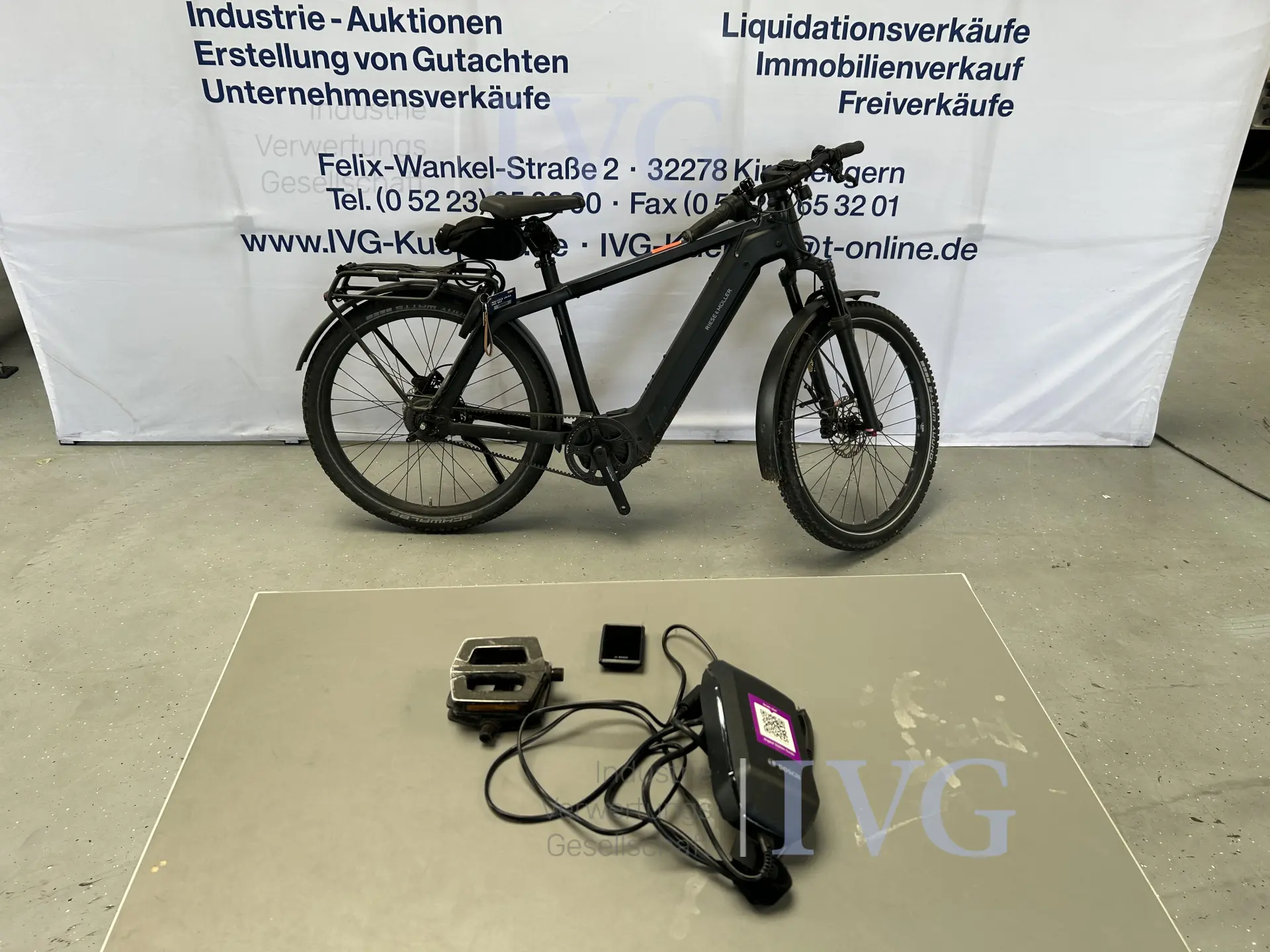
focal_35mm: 26
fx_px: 954
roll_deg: -1.1
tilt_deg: -31.6
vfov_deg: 53.1
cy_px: 476
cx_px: 635
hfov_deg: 67.3
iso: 40
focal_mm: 5.7
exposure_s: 1/121
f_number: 1.5
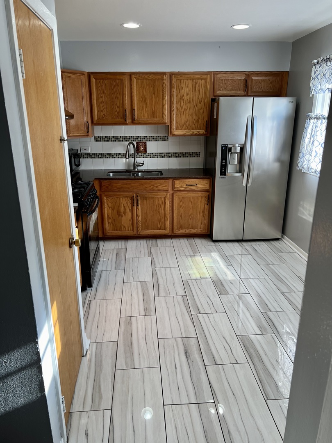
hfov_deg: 53.1
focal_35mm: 26
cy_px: 222
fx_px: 332
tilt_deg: -17.3
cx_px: 166
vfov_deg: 67.3
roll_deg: +0.5
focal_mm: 5.7
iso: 40
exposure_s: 1/173
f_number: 1.5
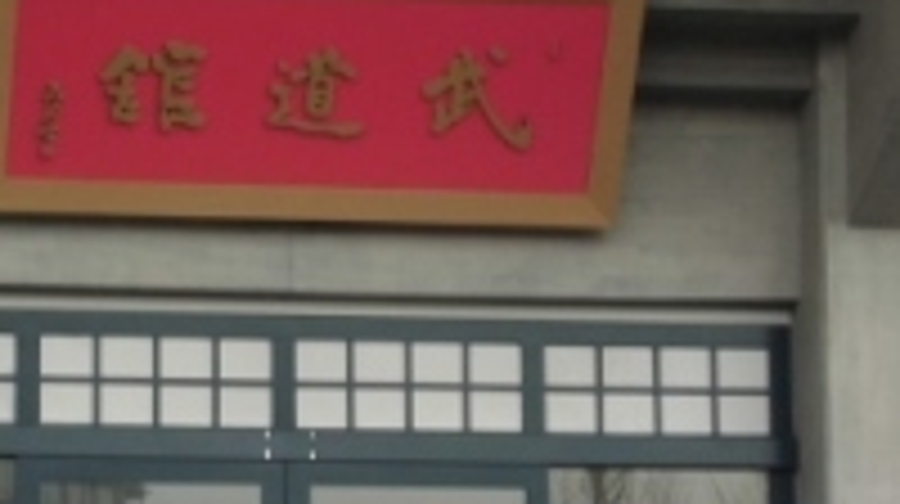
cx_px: 378
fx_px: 4744
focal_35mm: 199
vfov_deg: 6.1
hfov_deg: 10.8
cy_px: 227
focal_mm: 13
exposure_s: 1/200
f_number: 4.4
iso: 100
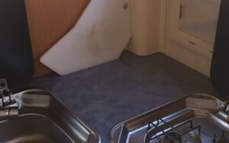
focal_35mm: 65
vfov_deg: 20.0
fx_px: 405
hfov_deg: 31.5
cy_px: 78
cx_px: 128
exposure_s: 1/33
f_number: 2.2
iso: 64
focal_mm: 4.15
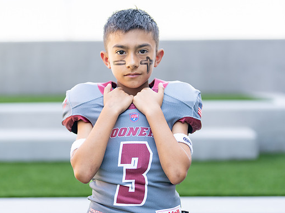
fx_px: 634
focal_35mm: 77
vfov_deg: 19.1
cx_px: 137
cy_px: 115
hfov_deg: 25.3
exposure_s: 1/1600
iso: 100
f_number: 1.2
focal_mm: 50
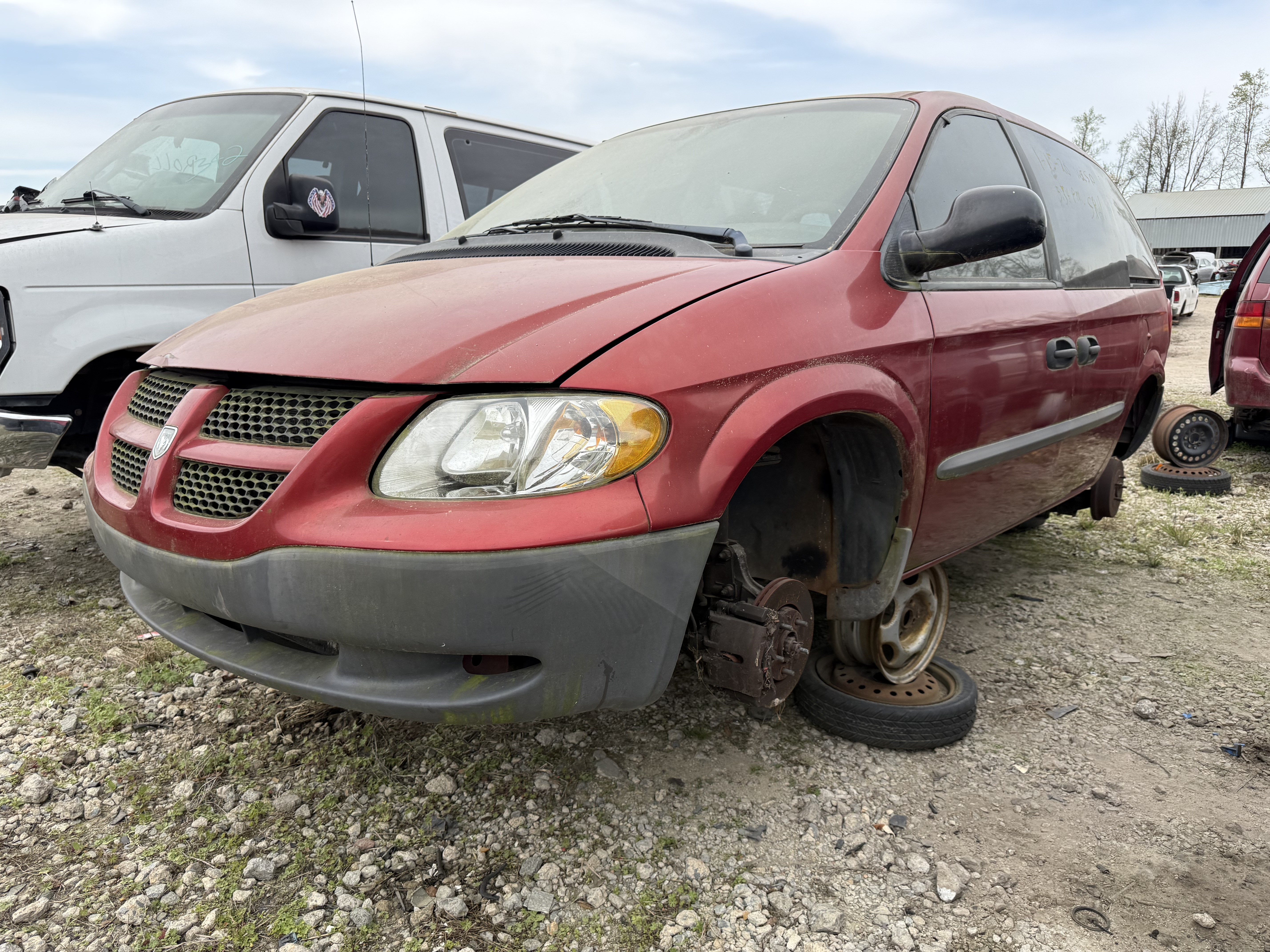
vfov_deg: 56.8
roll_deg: +0.8
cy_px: 476
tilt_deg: -11.9
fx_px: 881
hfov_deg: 71.6
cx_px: 635
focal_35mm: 24
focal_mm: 6.76
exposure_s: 1/1812
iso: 100
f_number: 1.78
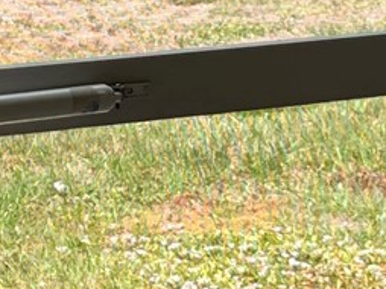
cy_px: -46
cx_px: -296
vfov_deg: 8.9
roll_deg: +2.7
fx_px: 1827
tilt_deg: -6.1
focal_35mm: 164
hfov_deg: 11.3
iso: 50
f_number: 1.6
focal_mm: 5.96
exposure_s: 1/1263
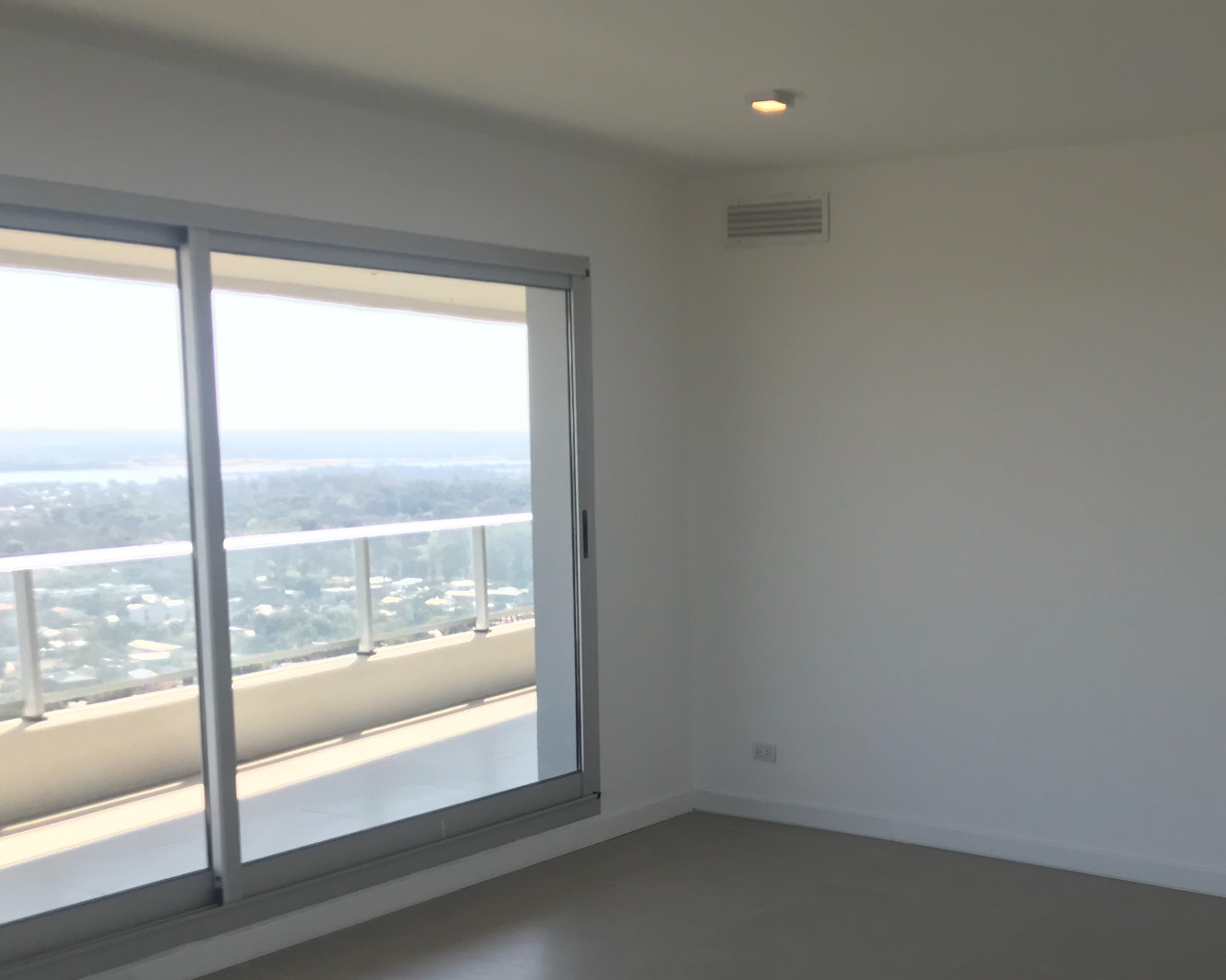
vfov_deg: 35.4
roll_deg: -0.3
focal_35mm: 42
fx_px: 1524
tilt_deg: -6.0
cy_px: 621
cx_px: 915
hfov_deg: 42.5
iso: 20
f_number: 1.8
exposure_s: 1/287
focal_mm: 3.99
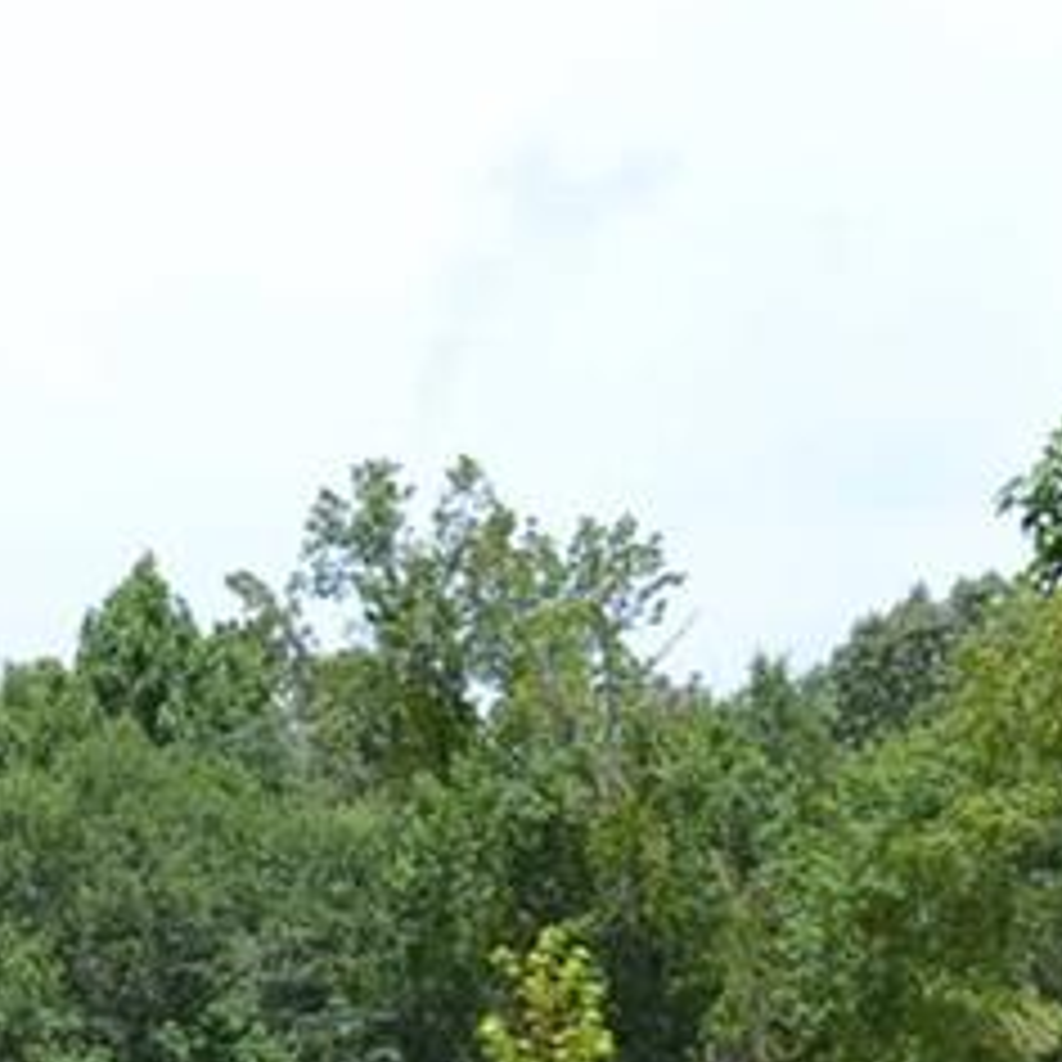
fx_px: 4998
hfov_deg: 12.0
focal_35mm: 144
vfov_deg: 11.8
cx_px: 45
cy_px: 1341
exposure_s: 1/200
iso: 100
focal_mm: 26
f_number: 7.1
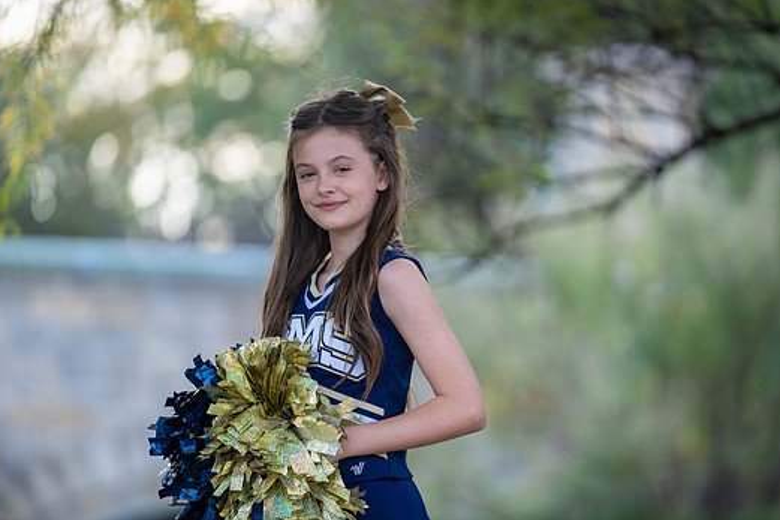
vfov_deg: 6.4
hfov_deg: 9.7
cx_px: 372
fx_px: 4613
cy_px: 271
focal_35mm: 213
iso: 320
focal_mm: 181
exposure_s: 1/320
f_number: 2.8
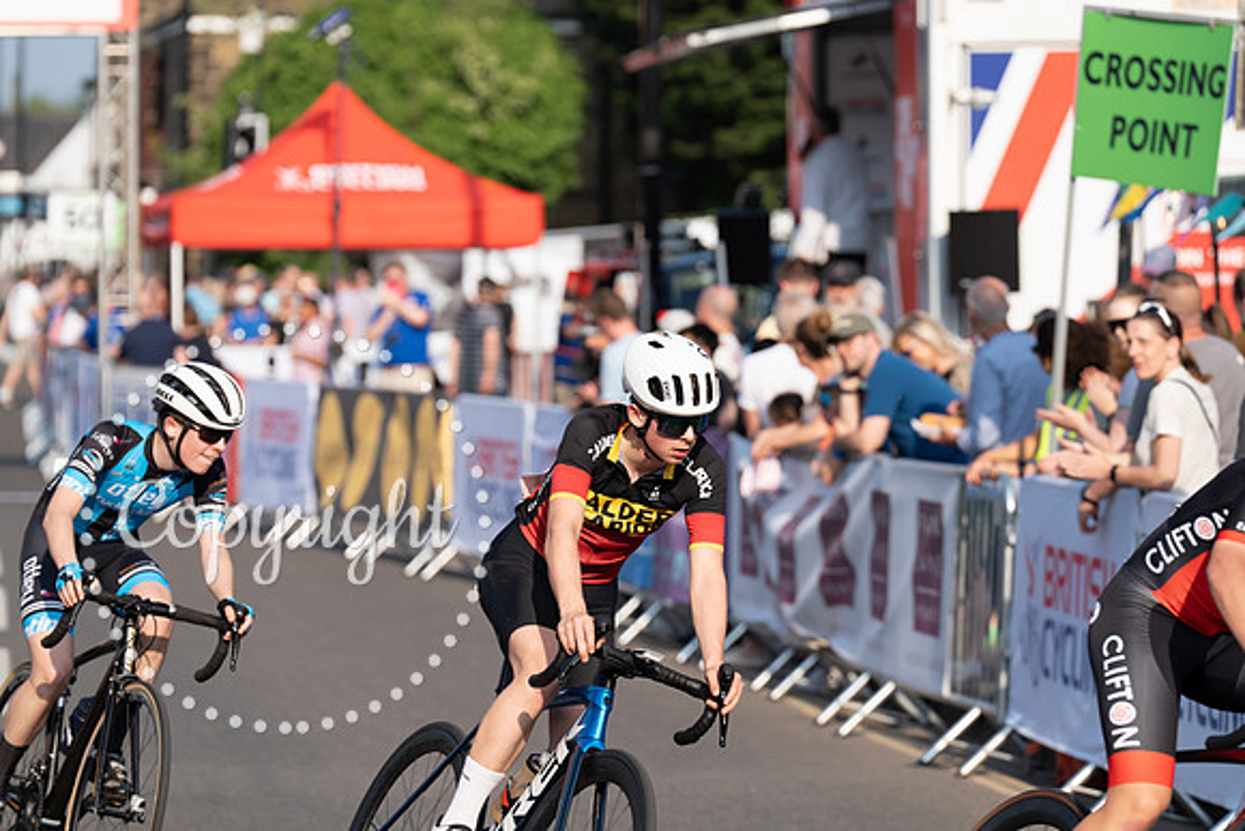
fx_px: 6295
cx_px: 622
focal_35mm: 182
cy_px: 416
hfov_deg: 11.3
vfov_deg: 7.5
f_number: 4.5
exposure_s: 1/1000
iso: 160
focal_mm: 182
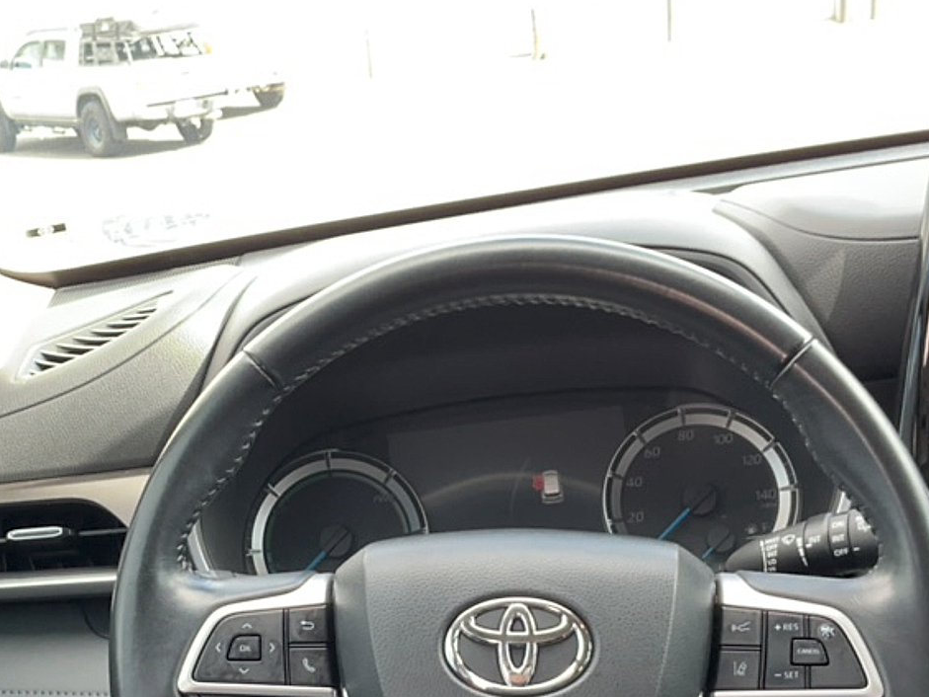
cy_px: 572
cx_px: 347
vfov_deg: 27.9
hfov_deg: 37.3
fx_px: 1369
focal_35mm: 51
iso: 32
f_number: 1.8
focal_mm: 3
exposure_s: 1/60
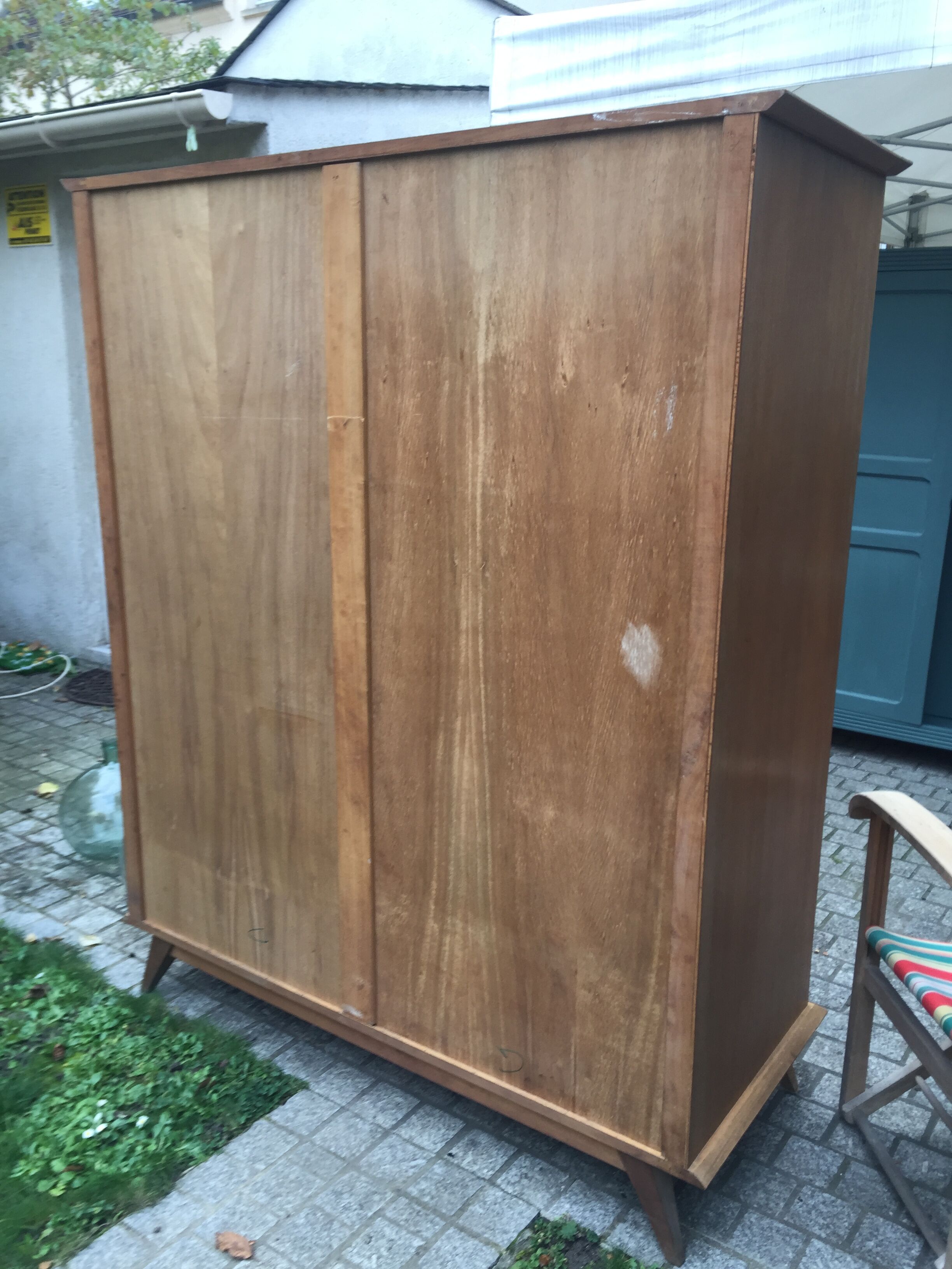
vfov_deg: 61.7
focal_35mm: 29
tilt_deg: -14.8
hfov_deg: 48.2
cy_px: 634
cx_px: 476
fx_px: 1063
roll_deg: -1.1
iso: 40
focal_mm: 4.15
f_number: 2.2
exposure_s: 1/50
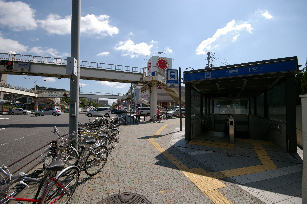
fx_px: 128
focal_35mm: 15
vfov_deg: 77.2
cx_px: 154
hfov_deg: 100.4
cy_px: 102
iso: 200
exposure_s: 1/500
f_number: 8
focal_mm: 10
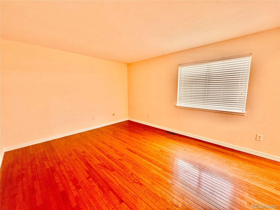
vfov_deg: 85.7
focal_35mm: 14
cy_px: 105
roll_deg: +0.7
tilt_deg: -7.4
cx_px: 140
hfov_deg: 102.1
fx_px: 113
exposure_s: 1/60
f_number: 2.2
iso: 250
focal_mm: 2.22
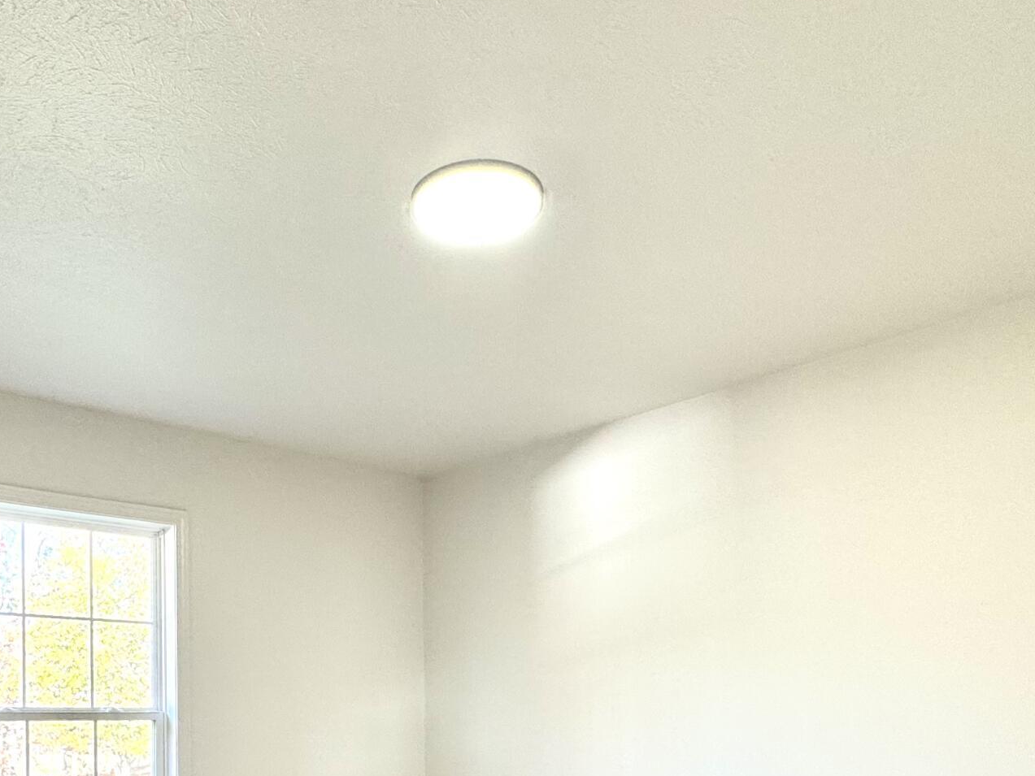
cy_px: 720
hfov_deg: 54.8
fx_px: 987
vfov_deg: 39.4
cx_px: 401
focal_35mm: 33
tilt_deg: -0.1
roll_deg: +0.8
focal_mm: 2.22
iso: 125
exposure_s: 1/120
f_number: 2.2
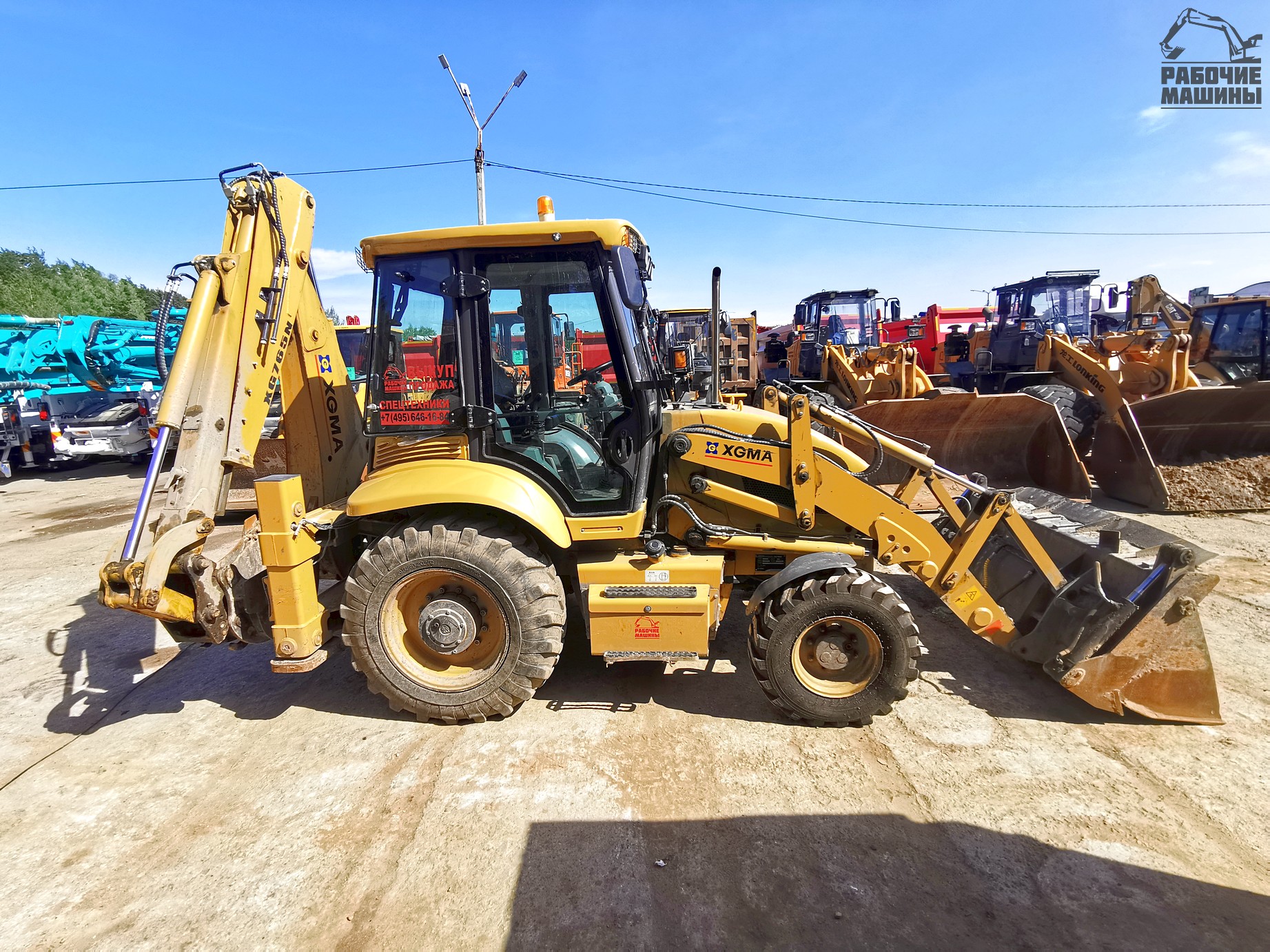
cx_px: 635
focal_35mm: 16
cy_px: 476
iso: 50
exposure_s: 1/758
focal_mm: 2.35
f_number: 2.2
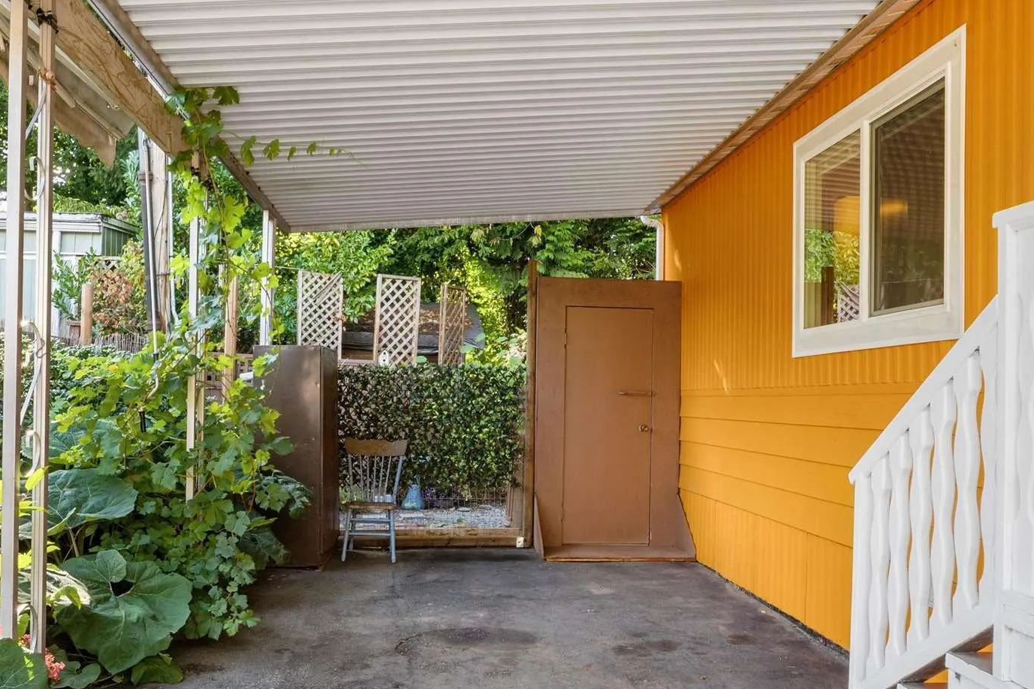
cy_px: 398
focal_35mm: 30
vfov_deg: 43.3
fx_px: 865
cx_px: 484
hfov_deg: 61.7
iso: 250
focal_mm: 9
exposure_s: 1/3
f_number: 10
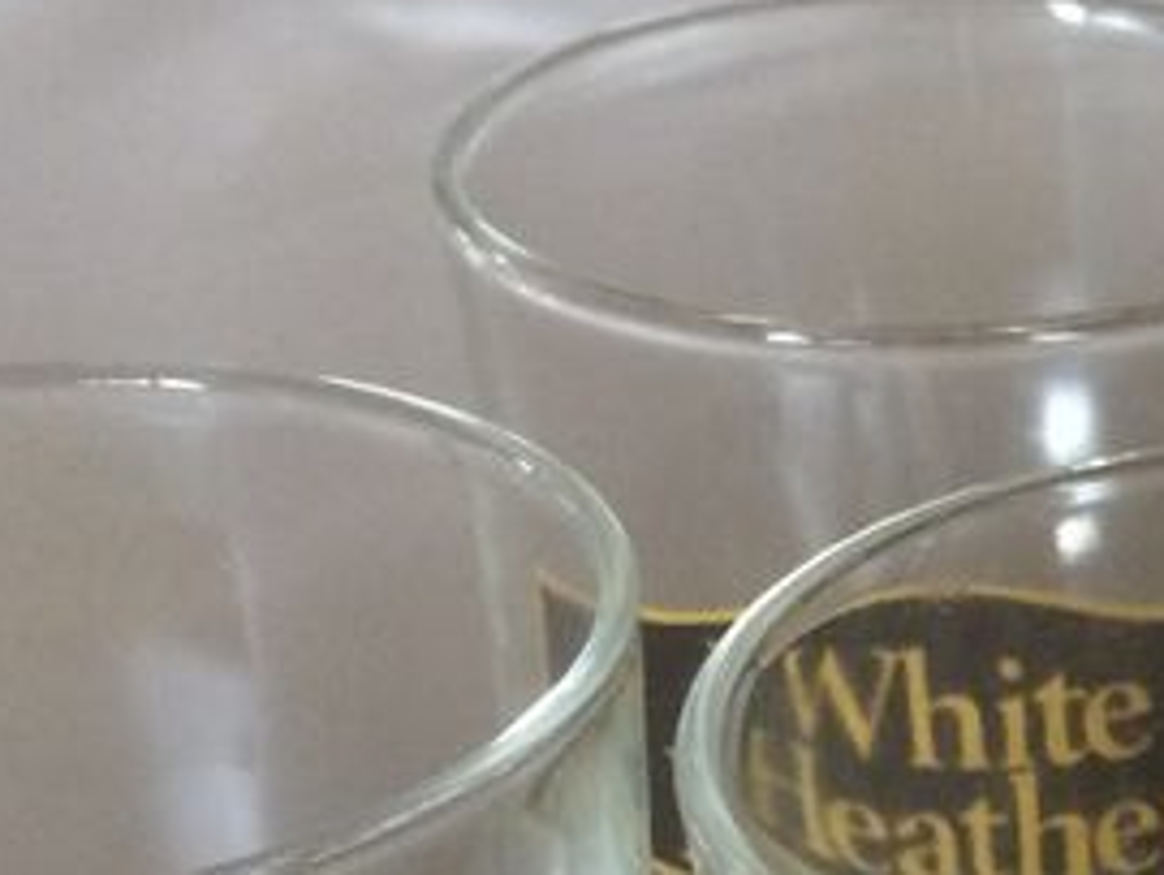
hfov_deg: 16.9
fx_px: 3736
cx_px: 1440
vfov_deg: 12.9
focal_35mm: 111
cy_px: 1185
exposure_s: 1/30
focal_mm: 4.12
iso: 200
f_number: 2.2
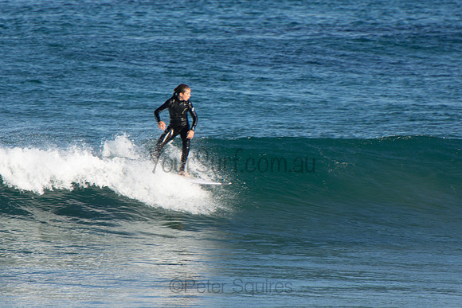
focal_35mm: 600
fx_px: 7701
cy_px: 154
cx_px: 231
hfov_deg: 3.4
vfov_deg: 2.3
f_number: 5.6
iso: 250
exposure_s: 1/1000
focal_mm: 400
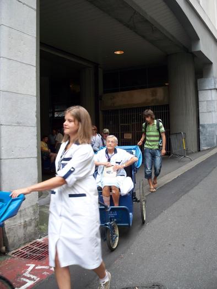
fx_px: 309
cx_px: 108
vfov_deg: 50.1
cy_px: 144
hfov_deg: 38.7
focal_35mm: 37
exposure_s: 1/80
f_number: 3.4
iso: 64
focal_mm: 7.9
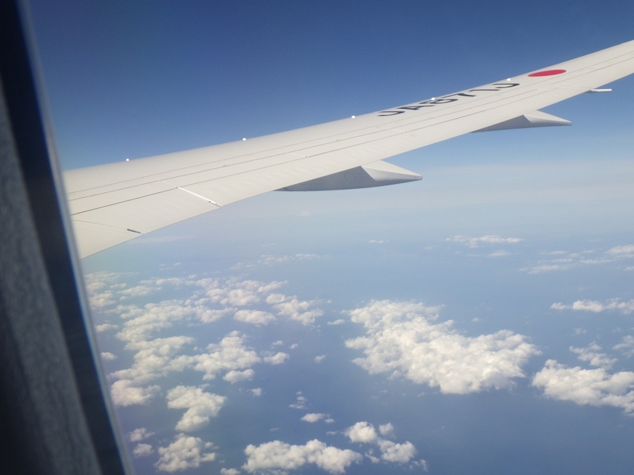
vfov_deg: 34.3
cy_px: 238
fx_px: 769
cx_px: 317
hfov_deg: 44.8
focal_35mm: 42
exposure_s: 1/500
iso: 125
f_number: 5
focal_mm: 7.5
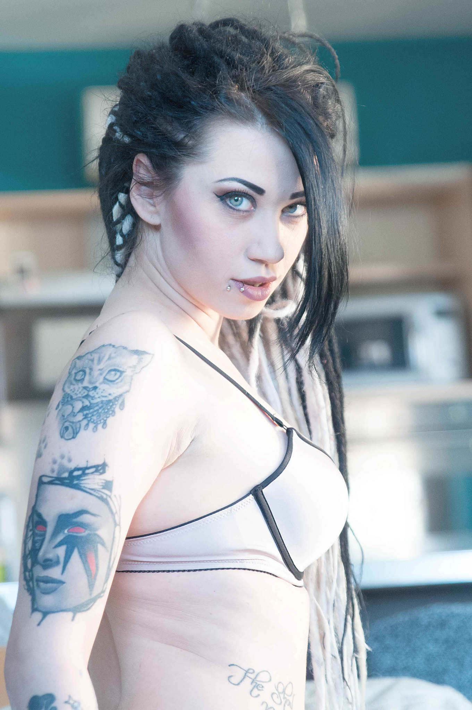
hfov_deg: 13.0
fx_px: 2070
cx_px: 236
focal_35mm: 105
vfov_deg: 19.5
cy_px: 355
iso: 1000
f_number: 2.8
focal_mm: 70
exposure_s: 1/100
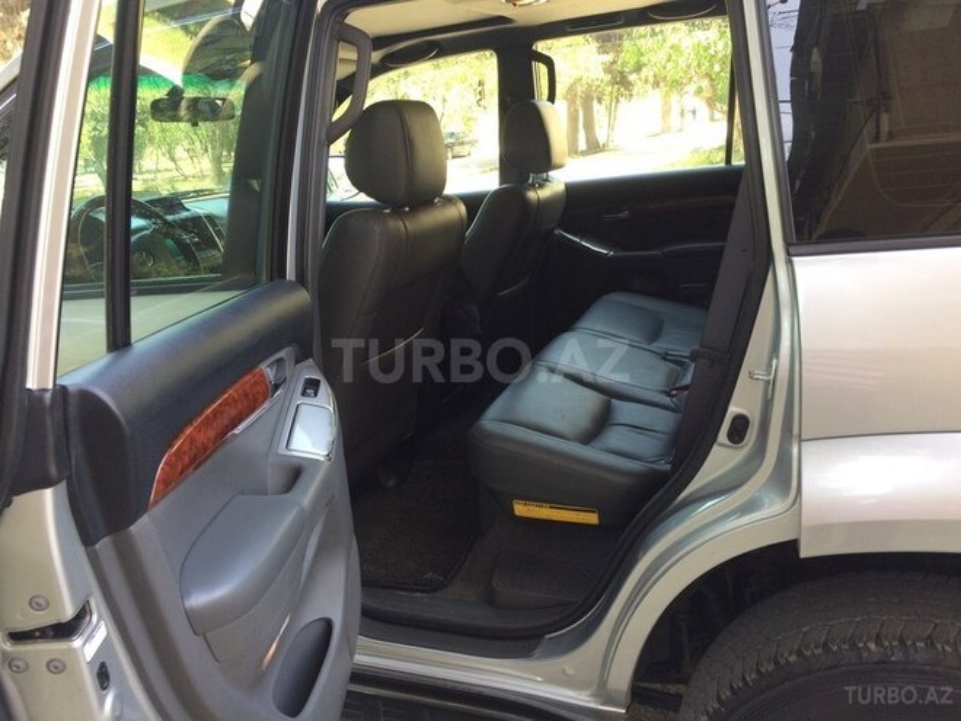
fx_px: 805
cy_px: 360
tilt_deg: -18.3
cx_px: 480
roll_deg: +2.2
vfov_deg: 48.2
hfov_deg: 61.7
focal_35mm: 29
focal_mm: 4.15
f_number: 2.2
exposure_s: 1/100
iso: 50
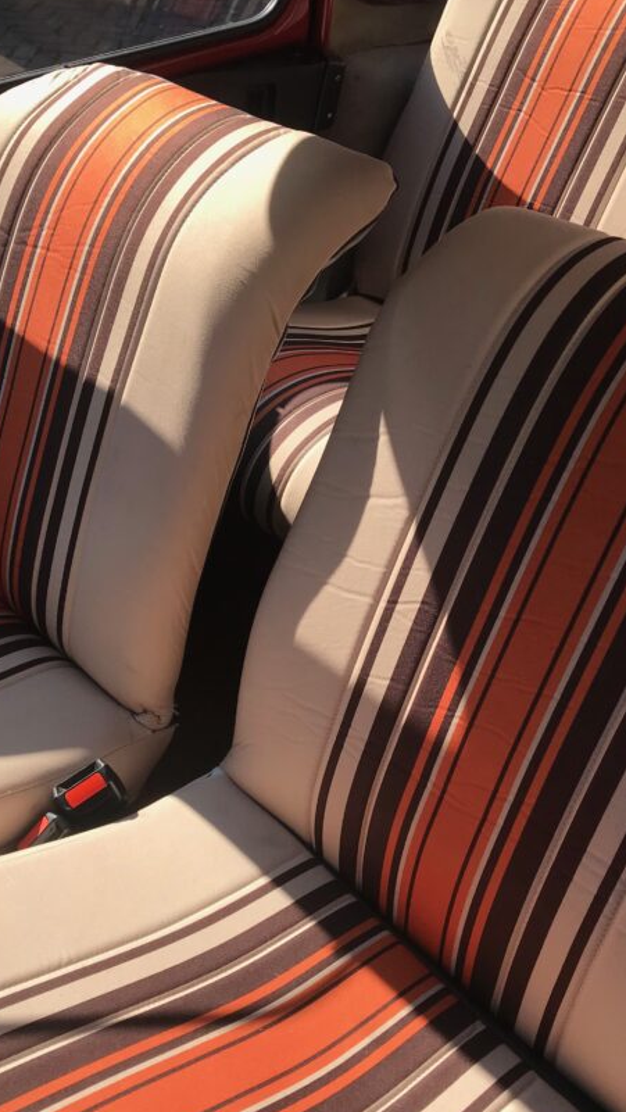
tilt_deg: -40.4
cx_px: 248
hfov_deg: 30.4
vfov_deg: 51.4
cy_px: 634
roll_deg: -2.5
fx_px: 1150
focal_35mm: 39
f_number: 1.8
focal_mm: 3.99
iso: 20
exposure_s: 1/1212
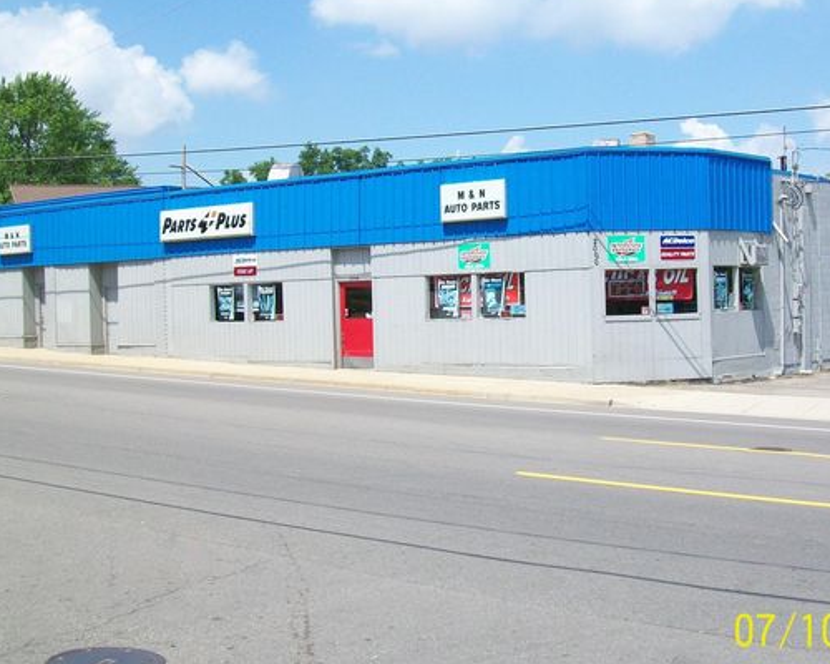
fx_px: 1105
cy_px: 322
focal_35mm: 45
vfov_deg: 33.4
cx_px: 473
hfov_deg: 41.1
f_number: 4.8
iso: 64
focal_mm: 6
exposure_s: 1/320
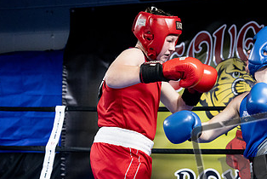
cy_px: 141
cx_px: 193
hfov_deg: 17.0
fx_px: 891
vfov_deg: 11.4
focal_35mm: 120
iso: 8000
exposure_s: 1/1000
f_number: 2.8
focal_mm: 65
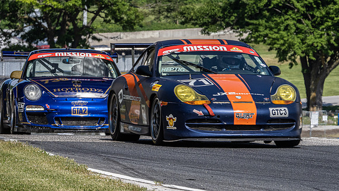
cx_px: 170
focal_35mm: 655
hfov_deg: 3.3
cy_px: 127
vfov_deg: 1.9
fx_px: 5885
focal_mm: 300
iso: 400
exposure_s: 1/500
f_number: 14
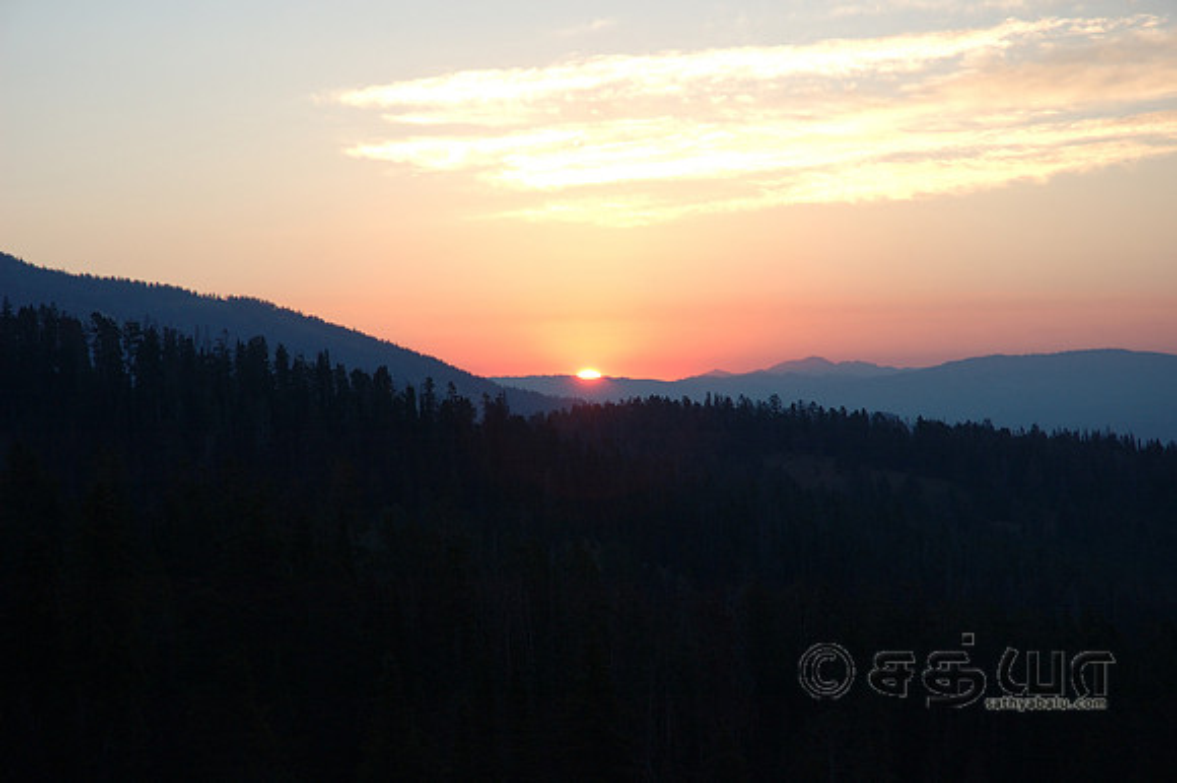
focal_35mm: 105
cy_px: 392
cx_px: 588
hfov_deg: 19.5
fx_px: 3431
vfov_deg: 13.0
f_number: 7.1
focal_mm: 70
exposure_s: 1/200
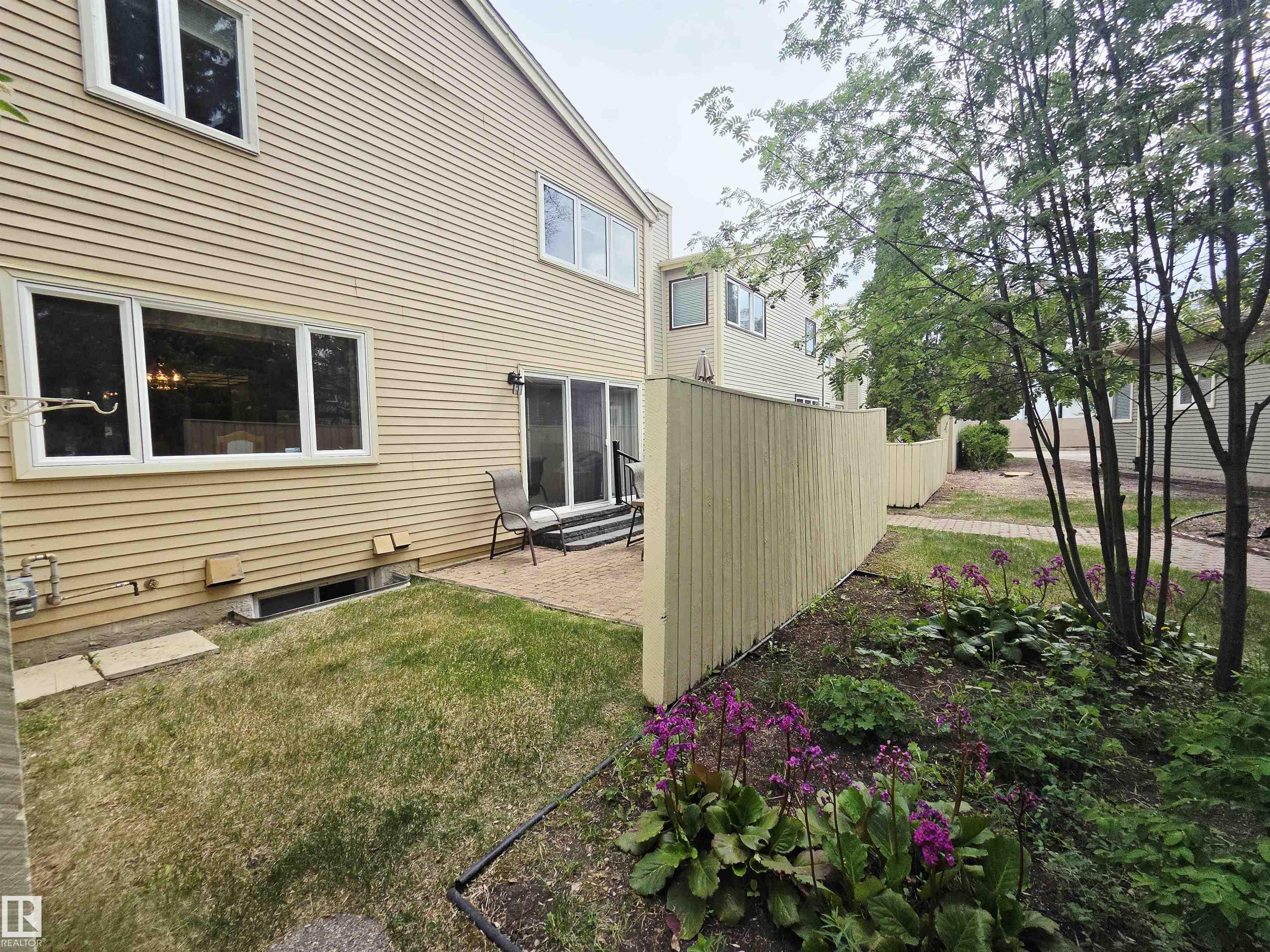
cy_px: 476
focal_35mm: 13
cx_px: 635
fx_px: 477
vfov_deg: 89.9
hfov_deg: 106.2
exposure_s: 1/3999
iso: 100
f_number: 2.2
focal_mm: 2.2
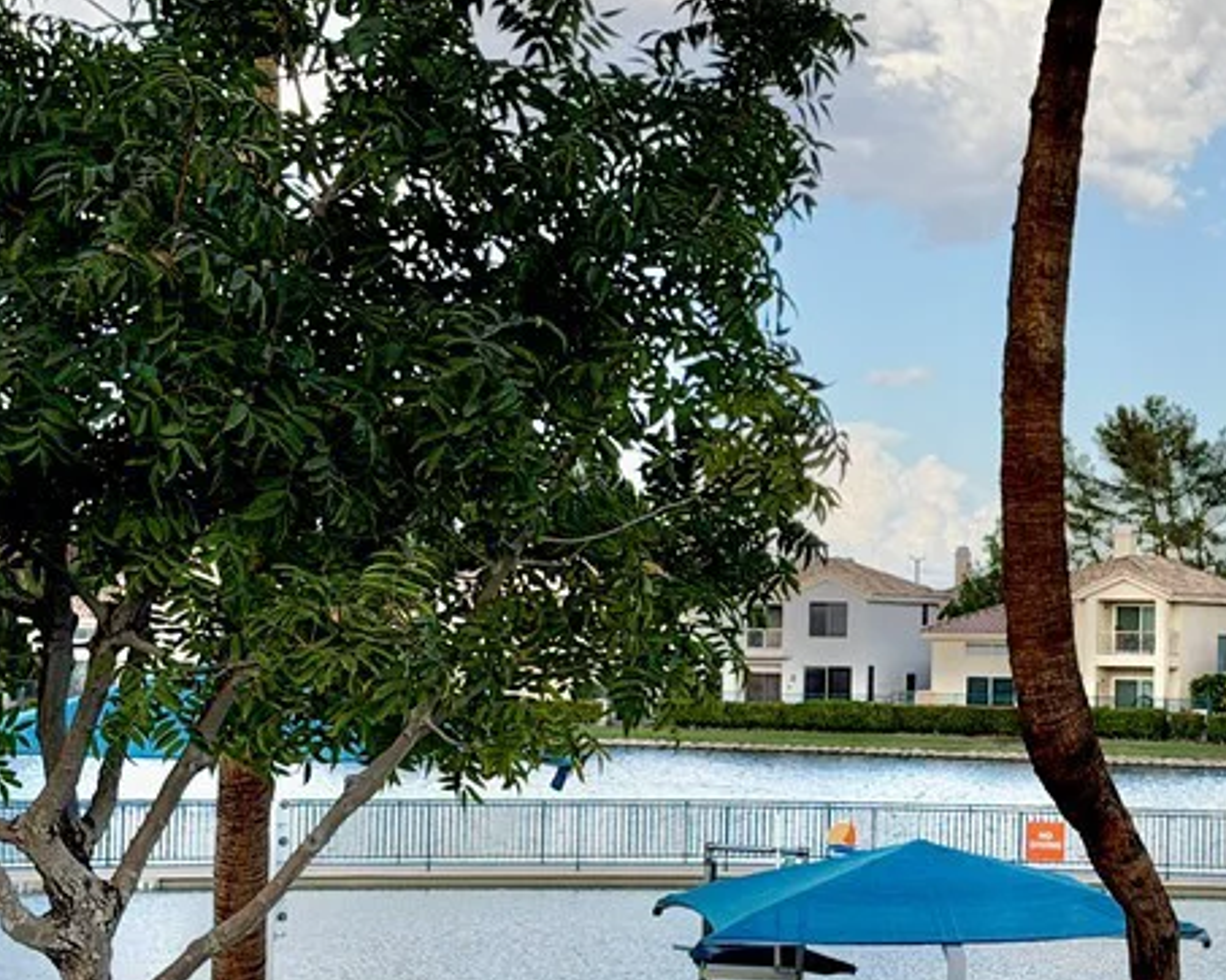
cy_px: 585
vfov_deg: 14.5
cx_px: 947
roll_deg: -0.8
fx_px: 3845
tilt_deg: +0.2
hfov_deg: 18.0
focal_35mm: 106
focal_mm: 6.76
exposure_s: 1/5208
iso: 64
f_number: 1.78
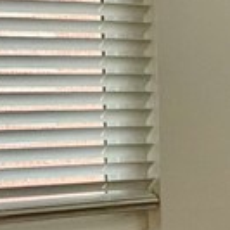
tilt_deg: -4.9
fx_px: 1428
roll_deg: +0.1
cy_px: 182
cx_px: 557
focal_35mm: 190
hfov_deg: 8.4
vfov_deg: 9.2
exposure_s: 1/60
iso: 64
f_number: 1.8
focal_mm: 3
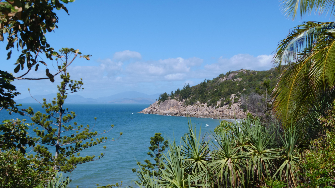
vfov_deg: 25.4
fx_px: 417
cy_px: 118
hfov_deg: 43.7
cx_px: 166
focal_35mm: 47
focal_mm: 19
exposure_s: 1/500
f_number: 9
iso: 200
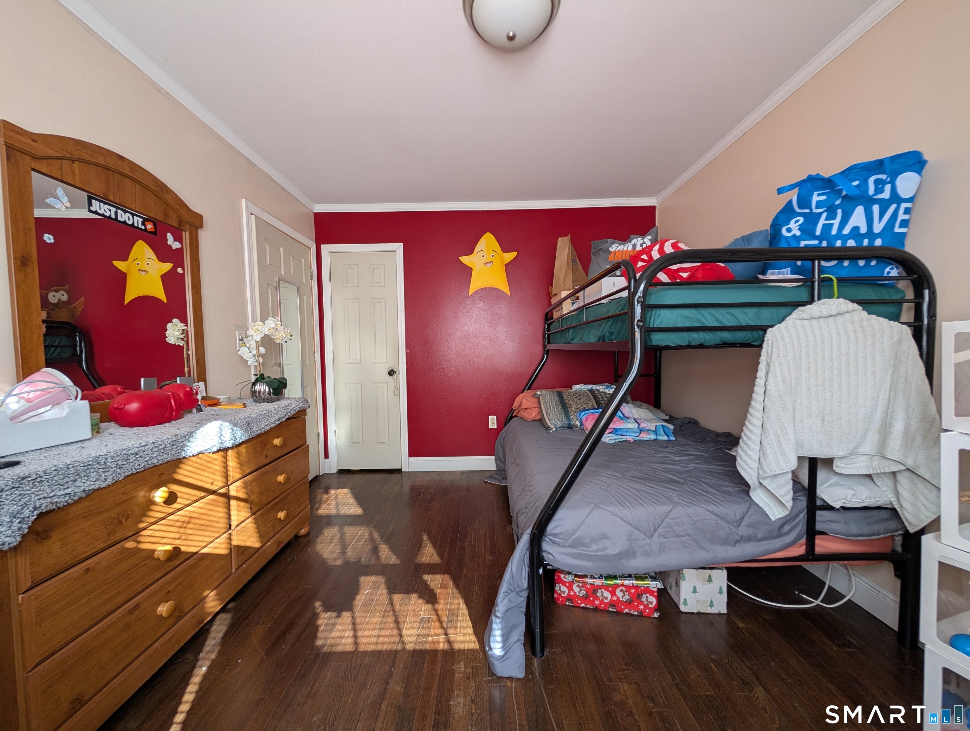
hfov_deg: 110.5
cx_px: 485
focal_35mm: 12
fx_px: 337
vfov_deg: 94.6
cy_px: 366
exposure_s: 1/44.1
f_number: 1.7
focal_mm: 2.02
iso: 53
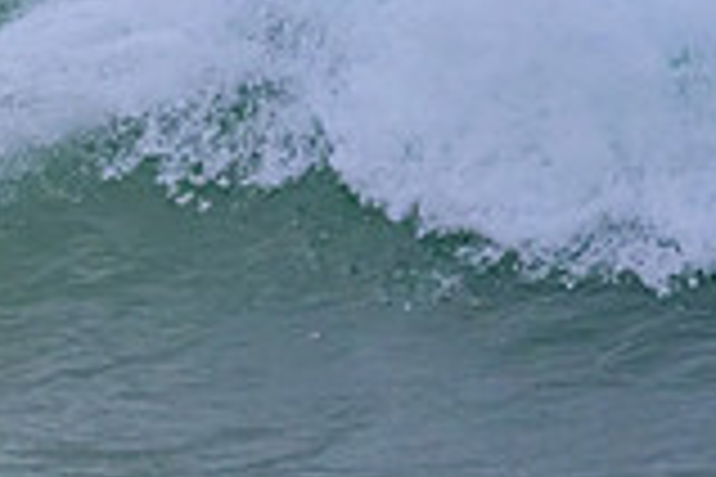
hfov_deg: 0.9
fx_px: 43414
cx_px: -428
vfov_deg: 0.6
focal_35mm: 2183
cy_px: -225
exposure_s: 1/2500
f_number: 5.6
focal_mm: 400
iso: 900
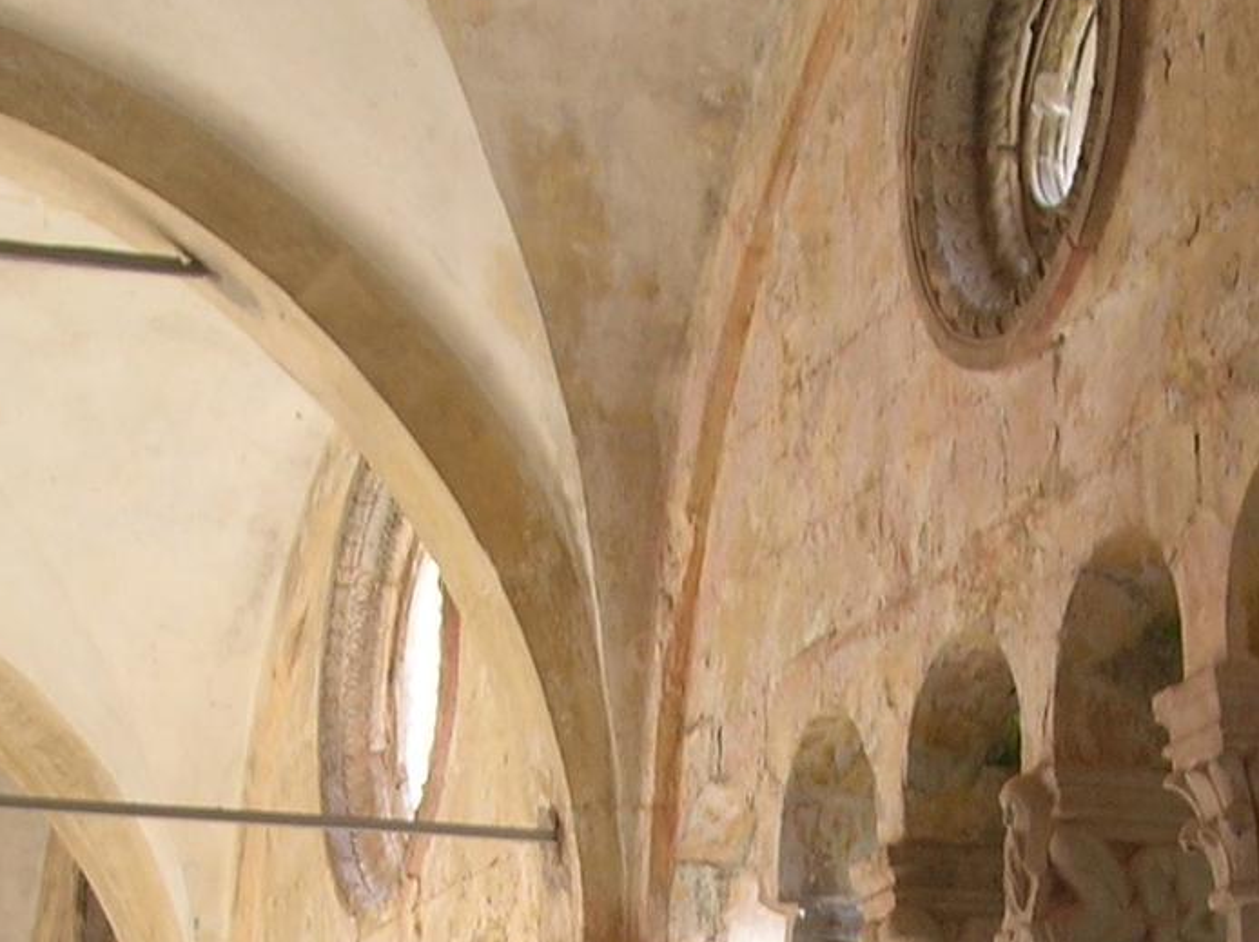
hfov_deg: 20.8
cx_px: 842
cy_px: 1187
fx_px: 3415
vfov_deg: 15.1
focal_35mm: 94
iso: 50
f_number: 4.9
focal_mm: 5.7
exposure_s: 1/24.5
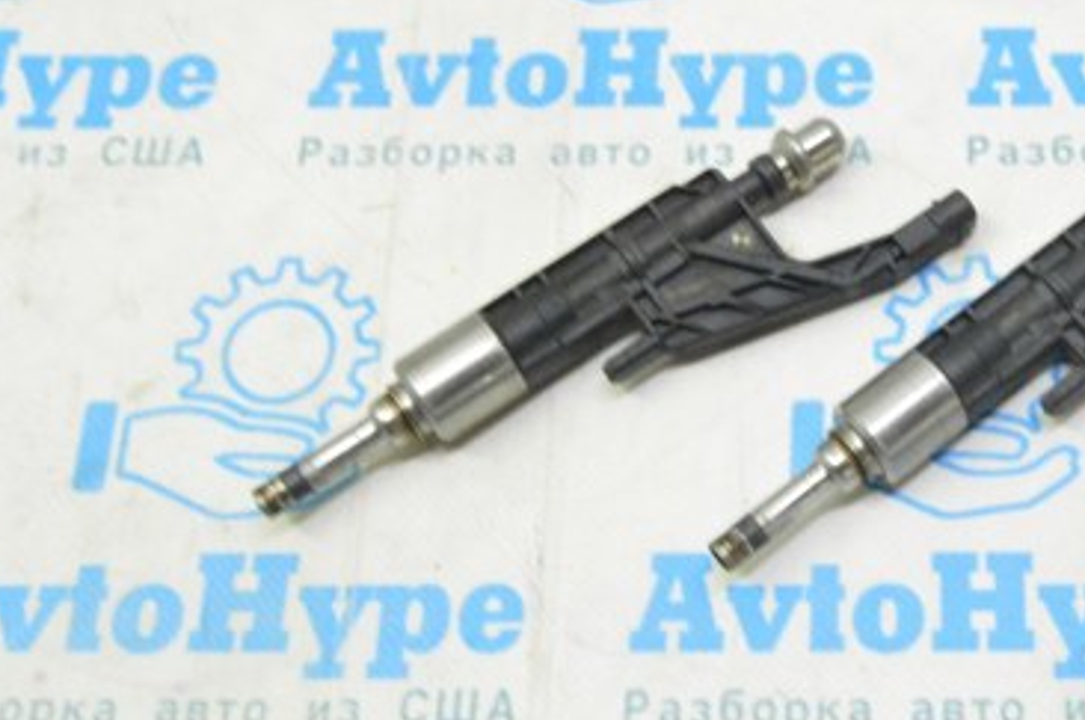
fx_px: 1896
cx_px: 901
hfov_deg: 31.0
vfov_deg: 21.5
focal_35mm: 63
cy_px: 289
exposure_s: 1/20
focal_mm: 24
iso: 6400
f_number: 20
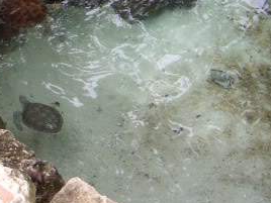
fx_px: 728
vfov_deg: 15.6
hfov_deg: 20.7
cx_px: 35
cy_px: -2
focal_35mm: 93
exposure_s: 1/125
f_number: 2.8
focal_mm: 8
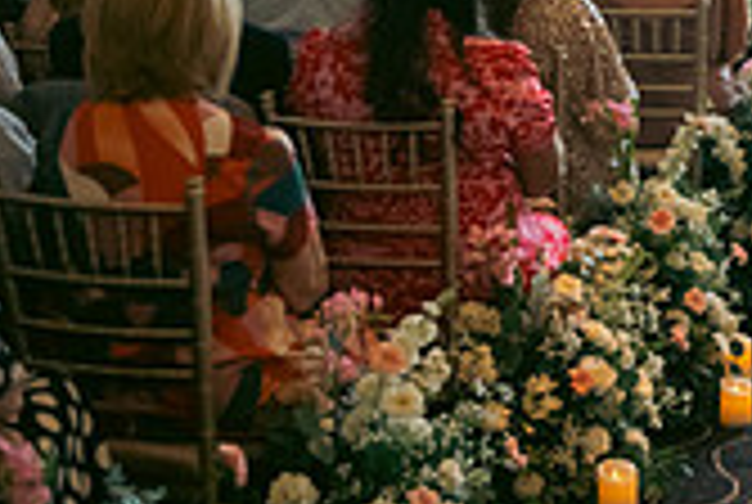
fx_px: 2323
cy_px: -119
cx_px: 1193
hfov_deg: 16.4
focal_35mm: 111
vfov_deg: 12.1
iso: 1000
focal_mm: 32
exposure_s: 1/160
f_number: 3.5
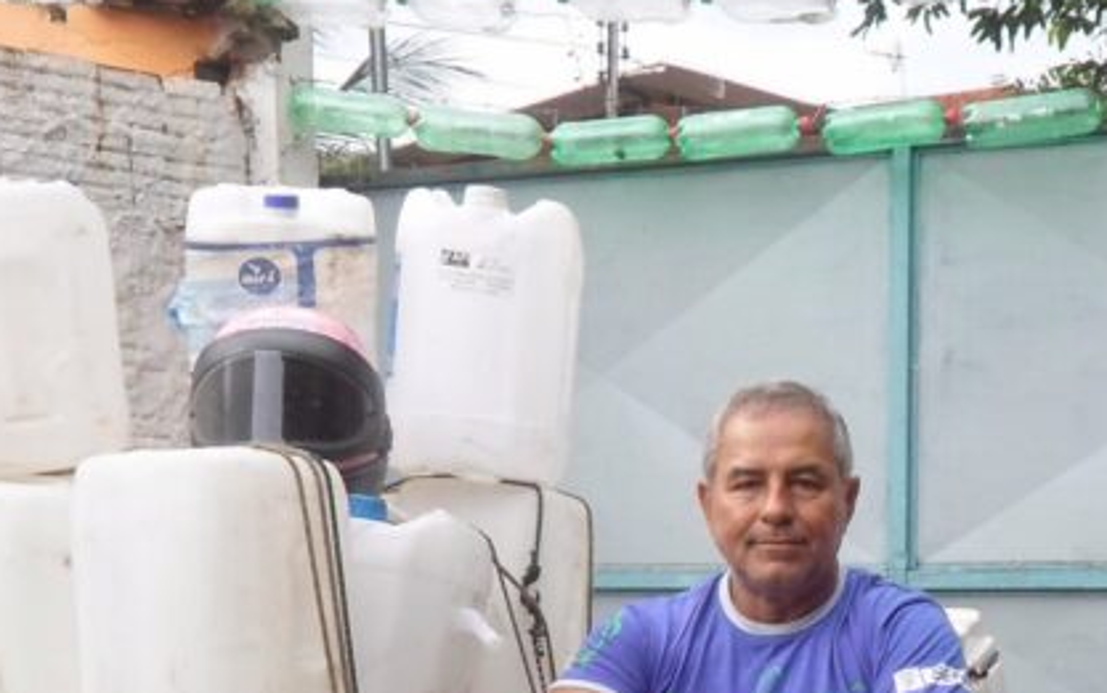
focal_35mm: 78
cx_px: 791
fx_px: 2354
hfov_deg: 26.2
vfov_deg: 15.6
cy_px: 988
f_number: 2.7
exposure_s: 1/500
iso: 80
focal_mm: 5.5
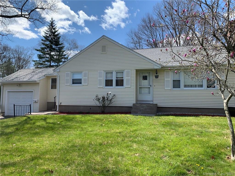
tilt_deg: +4.6
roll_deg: -0.8
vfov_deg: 53.1
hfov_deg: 67.3
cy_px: 88
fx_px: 177
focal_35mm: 26
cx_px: 118
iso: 25
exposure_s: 1/1812
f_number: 1.8
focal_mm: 4.25
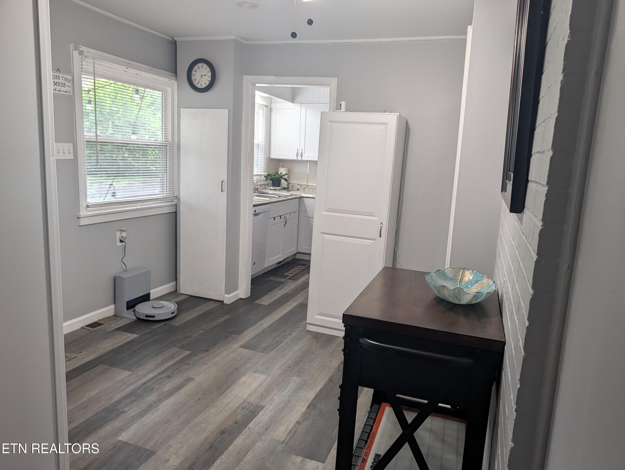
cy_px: 235
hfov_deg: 71.5
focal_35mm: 24
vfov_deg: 56.9
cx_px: 312
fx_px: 434
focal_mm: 6.9
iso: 122
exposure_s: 1/30
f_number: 1.68
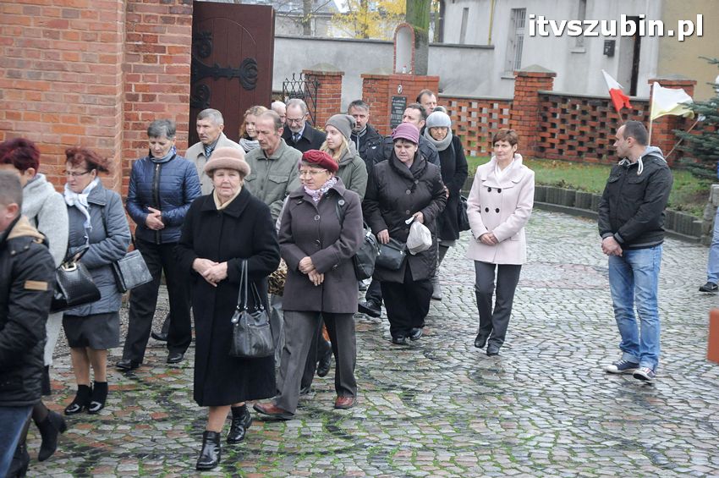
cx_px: 360
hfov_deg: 23.4
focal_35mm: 87
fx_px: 1736
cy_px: 239
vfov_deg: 15.7
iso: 1600
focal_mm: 58
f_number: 5
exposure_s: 1/200
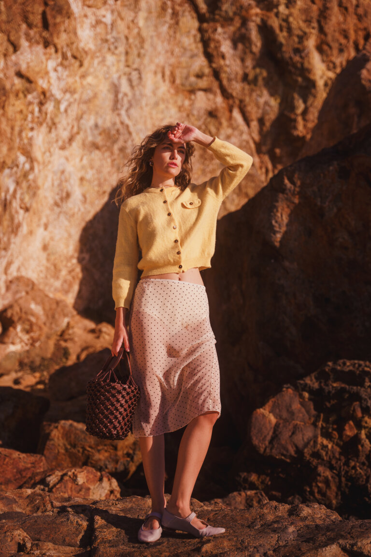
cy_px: 278
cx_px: 186
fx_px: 883
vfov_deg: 35.0
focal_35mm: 57
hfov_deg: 23.7
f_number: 2.8
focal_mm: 57.1
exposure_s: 1/4000
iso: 100
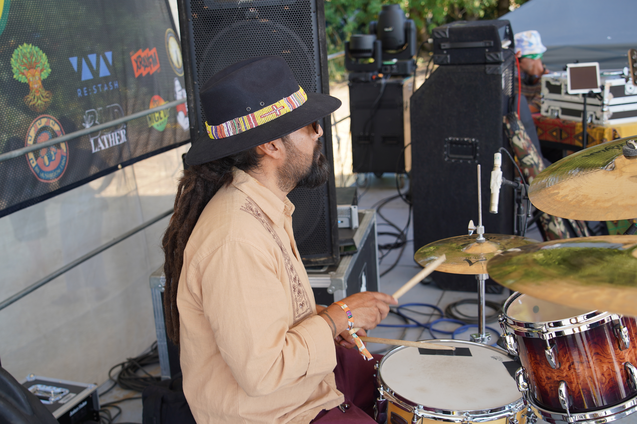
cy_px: 212
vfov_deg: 30.5
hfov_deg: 44.5
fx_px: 778
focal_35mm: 44
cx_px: 318
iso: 100
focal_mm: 44
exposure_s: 1/125
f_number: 4.5
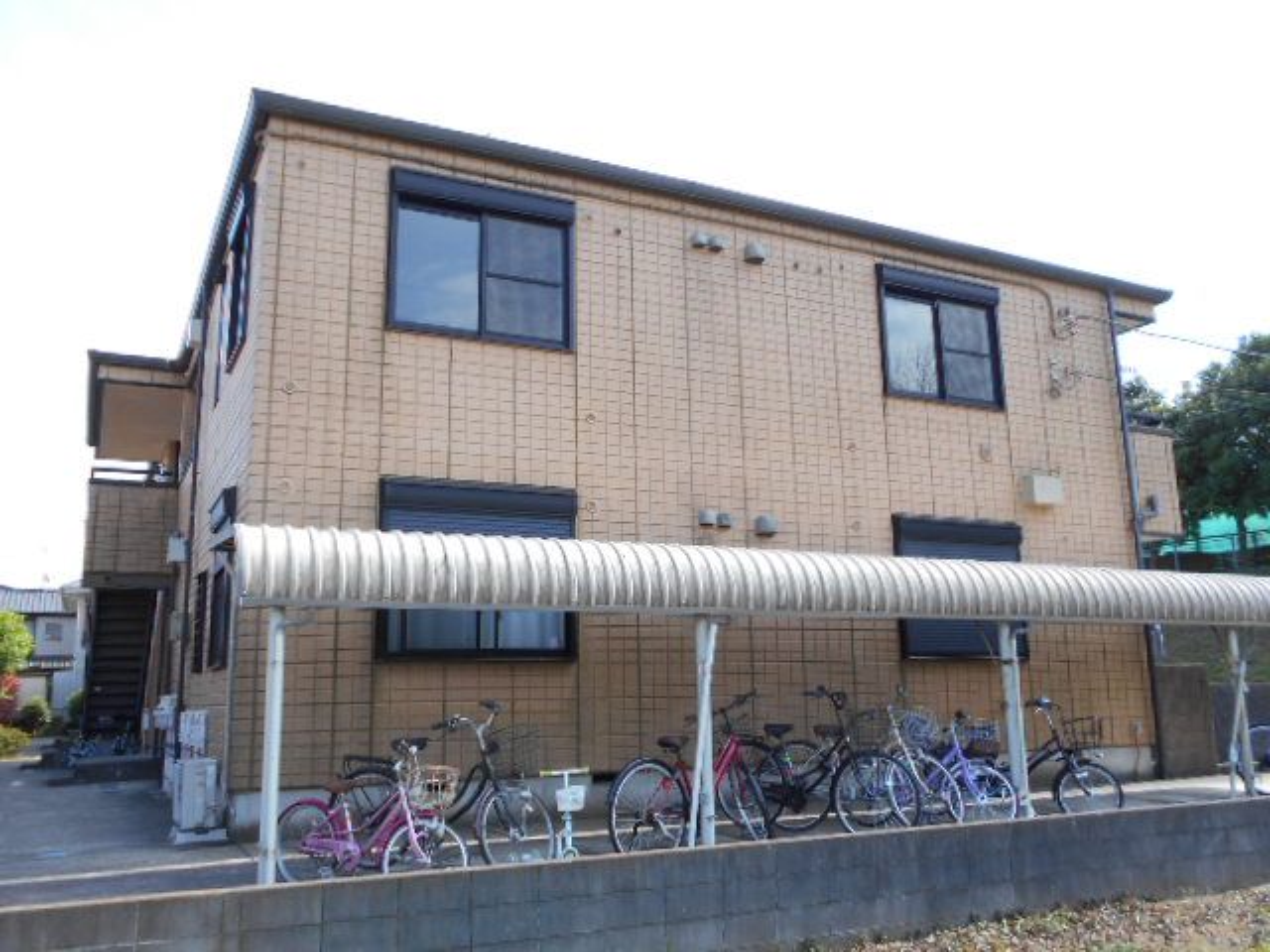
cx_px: 635
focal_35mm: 30
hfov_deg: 60.0
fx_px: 1101
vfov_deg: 46.8
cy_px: 476
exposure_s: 1/320
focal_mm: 5.1
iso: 80
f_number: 3.4
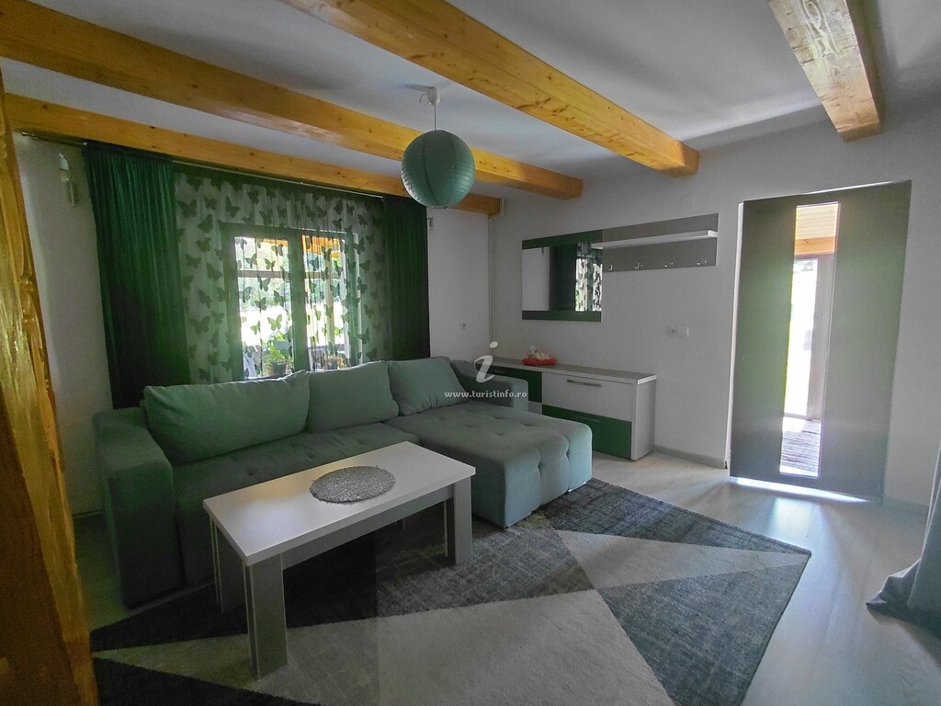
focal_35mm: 16
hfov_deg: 94.5
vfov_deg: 78.1
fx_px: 435
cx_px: 470
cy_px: 353
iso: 320
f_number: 2.2
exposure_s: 1/60
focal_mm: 1.64
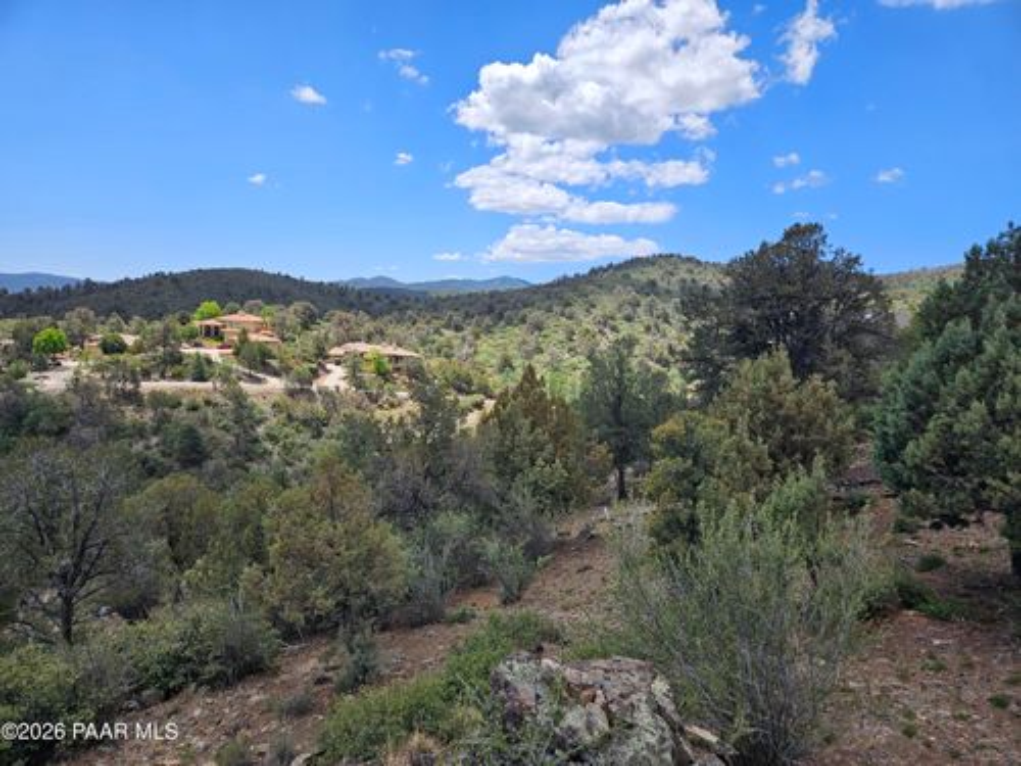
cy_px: 383
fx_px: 678
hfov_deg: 73.9
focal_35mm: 23
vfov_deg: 58.9
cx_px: 510
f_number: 1.8
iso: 25
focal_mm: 5.4
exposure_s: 1/1493
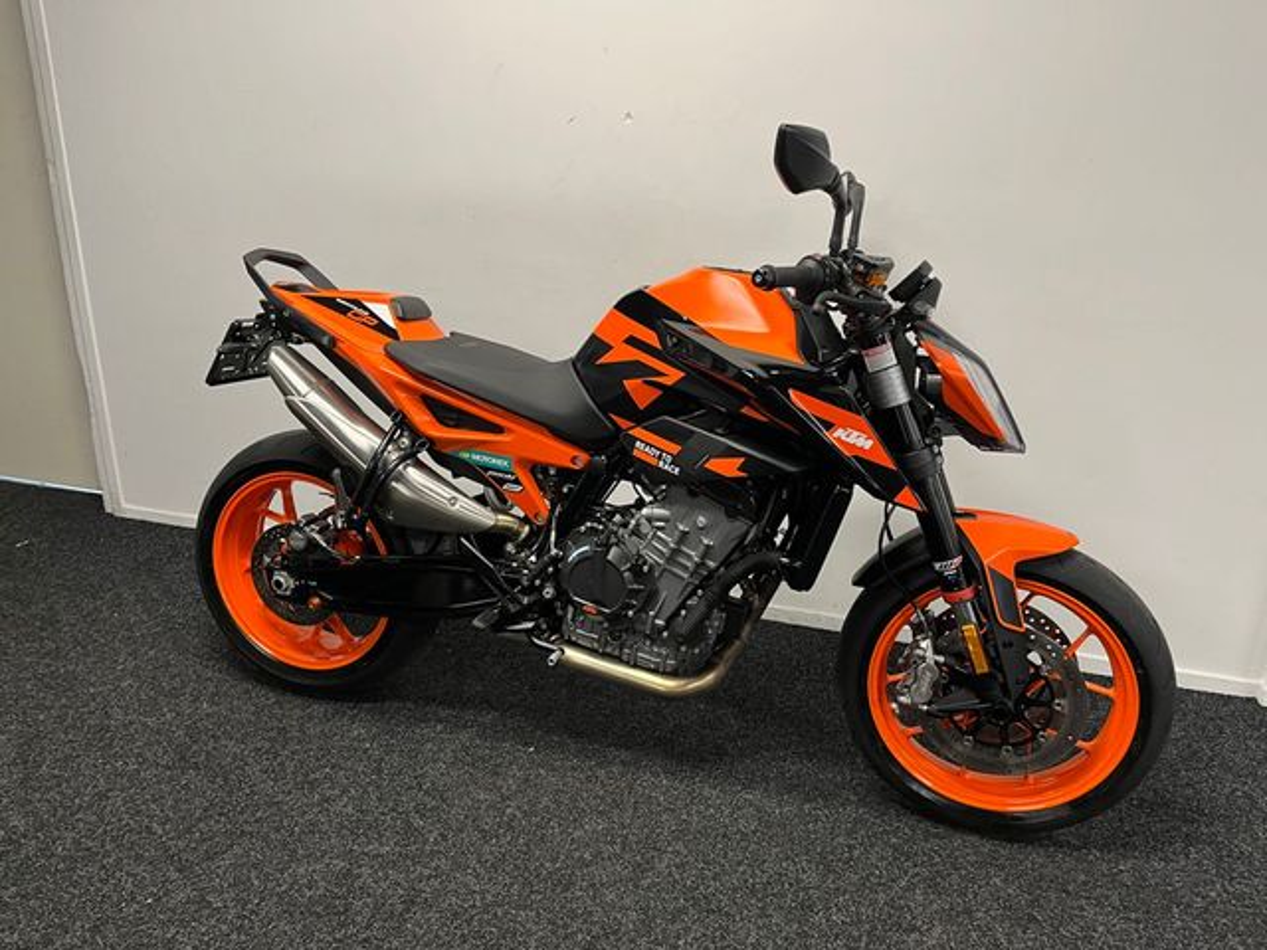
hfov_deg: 67.3
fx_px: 952
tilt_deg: -18.9
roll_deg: -1.7
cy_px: 475
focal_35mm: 26
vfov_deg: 53.1
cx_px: 634
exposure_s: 1/50
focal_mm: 5.1
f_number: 1.6
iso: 100
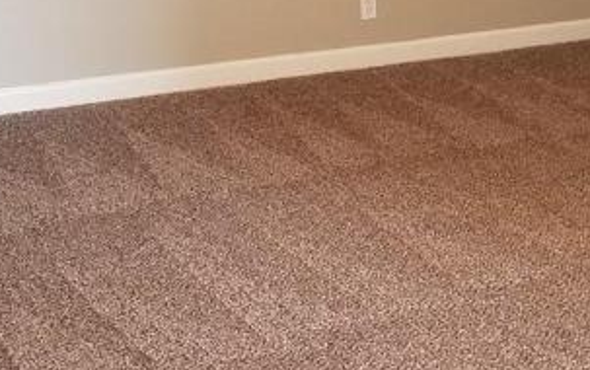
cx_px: 313
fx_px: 1497
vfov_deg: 13.9
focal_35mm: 93
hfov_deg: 22.3
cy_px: -14
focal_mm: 4.2
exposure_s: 1/24
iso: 250
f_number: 1.7
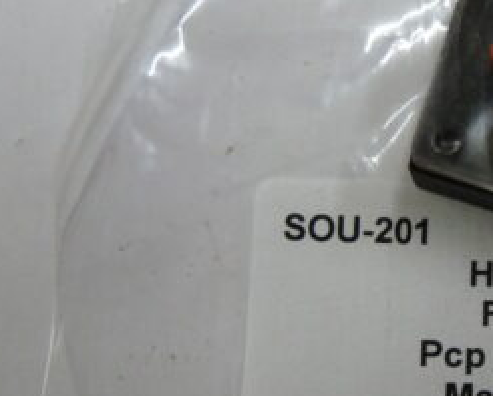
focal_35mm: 59
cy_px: 237
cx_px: 519
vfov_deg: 25.8
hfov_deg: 29.3
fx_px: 862
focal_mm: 4.1
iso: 250
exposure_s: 1/30
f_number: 3.3
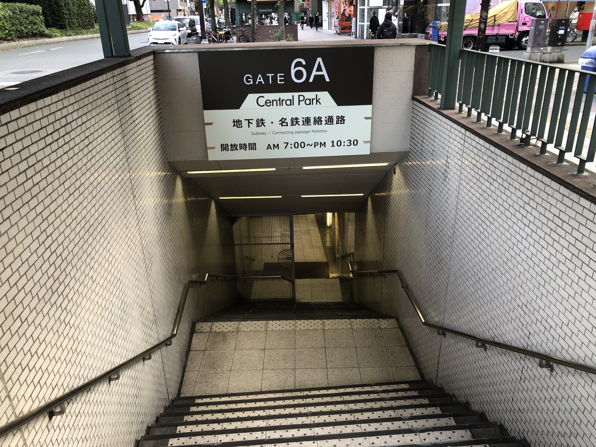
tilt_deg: -22.3
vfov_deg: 49.7
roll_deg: +2.1
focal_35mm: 28
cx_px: 298
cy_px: 224
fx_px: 482
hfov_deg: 63.4
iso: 25
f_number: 1.8
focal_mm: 3.99
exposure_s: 1/40
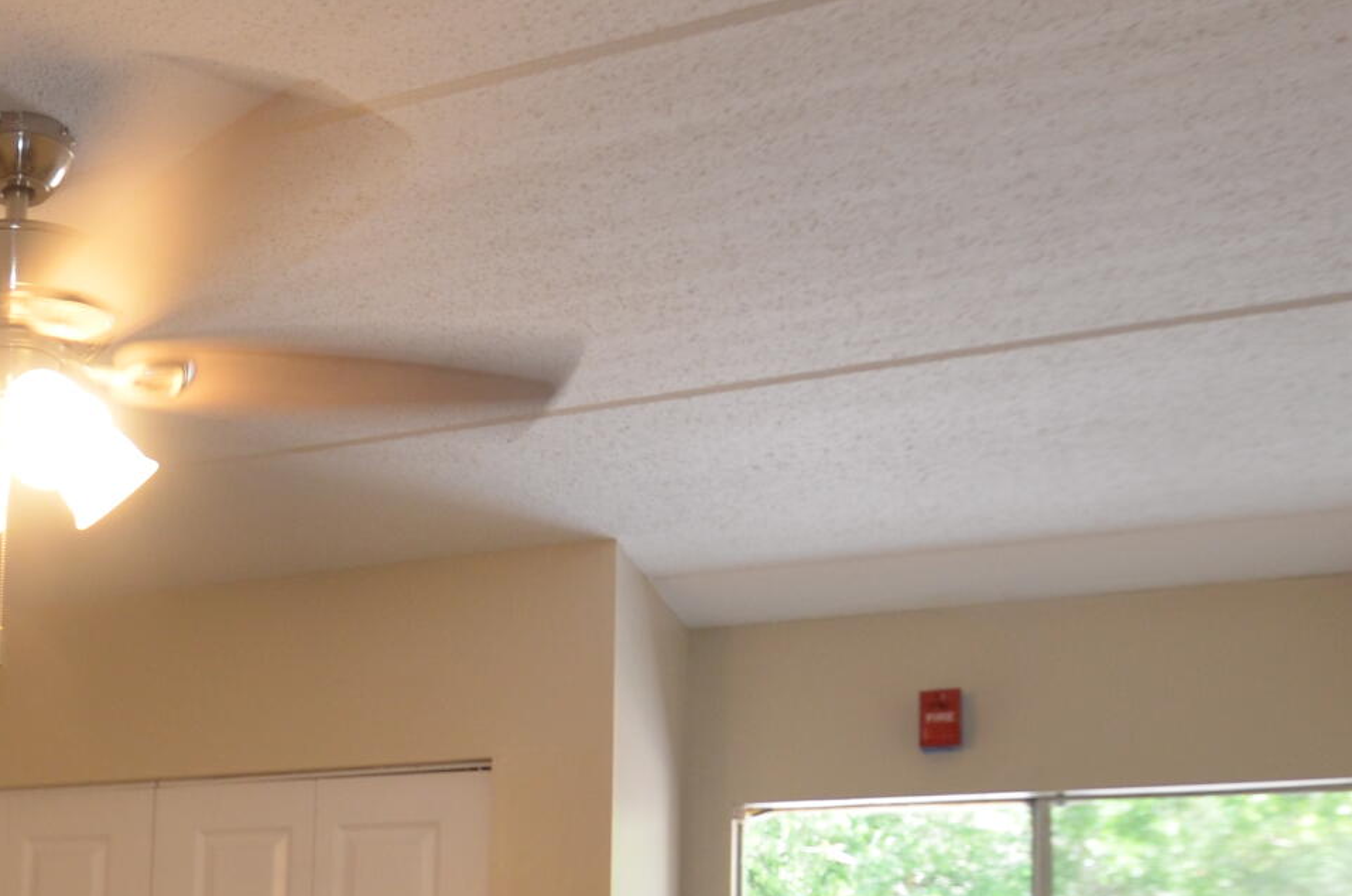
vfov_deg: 26.7
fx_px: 1762
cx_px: -30
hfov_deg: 37.1
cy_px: 938
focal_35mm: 47
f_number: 3.5
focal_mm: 10
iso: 400
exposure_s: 1/60
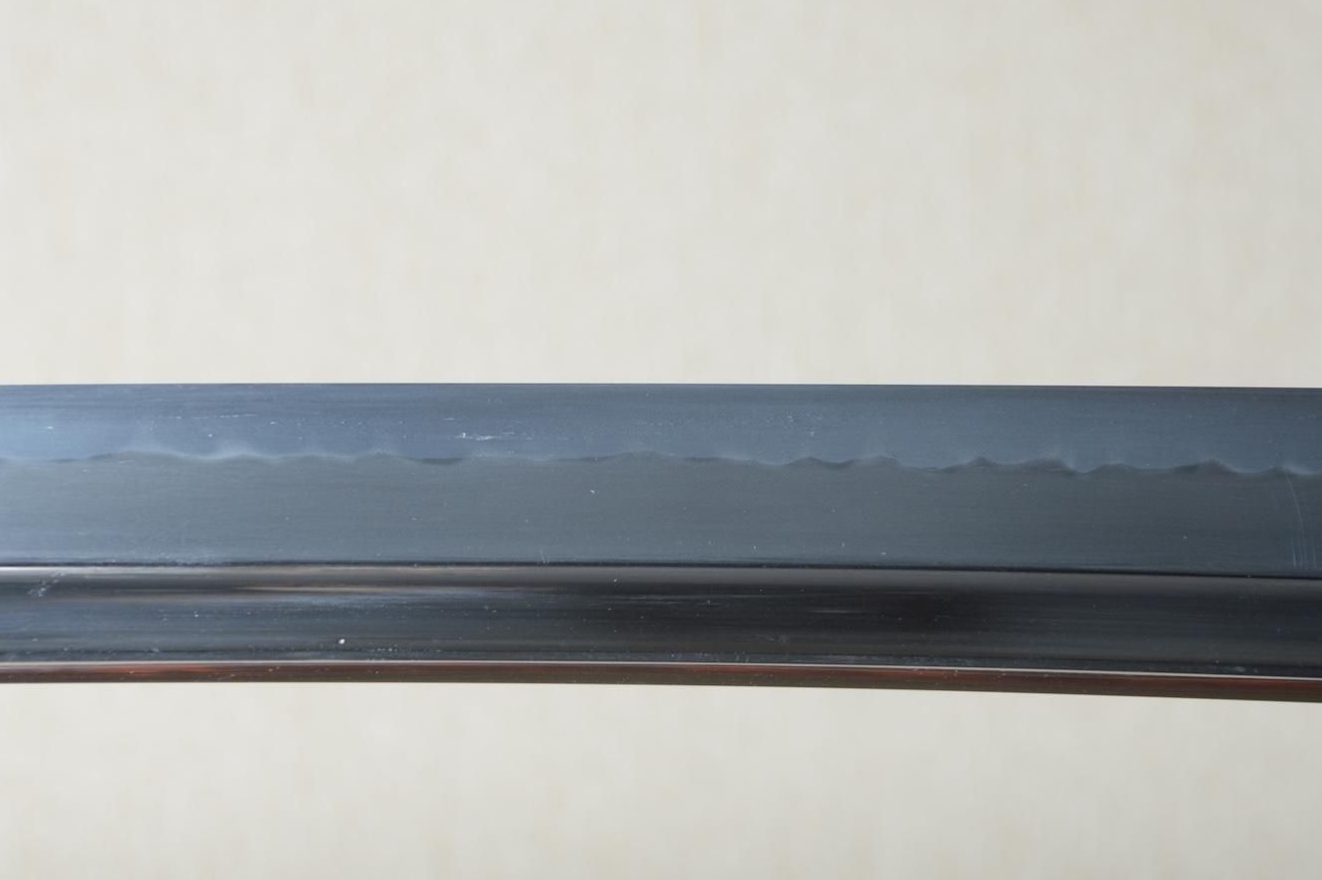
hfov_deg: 12.3
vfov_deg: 8.2
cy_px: 420
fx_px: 6111
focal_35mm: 167
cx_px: 642
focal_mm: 105
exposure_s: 1/1.6
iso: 400
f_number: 11
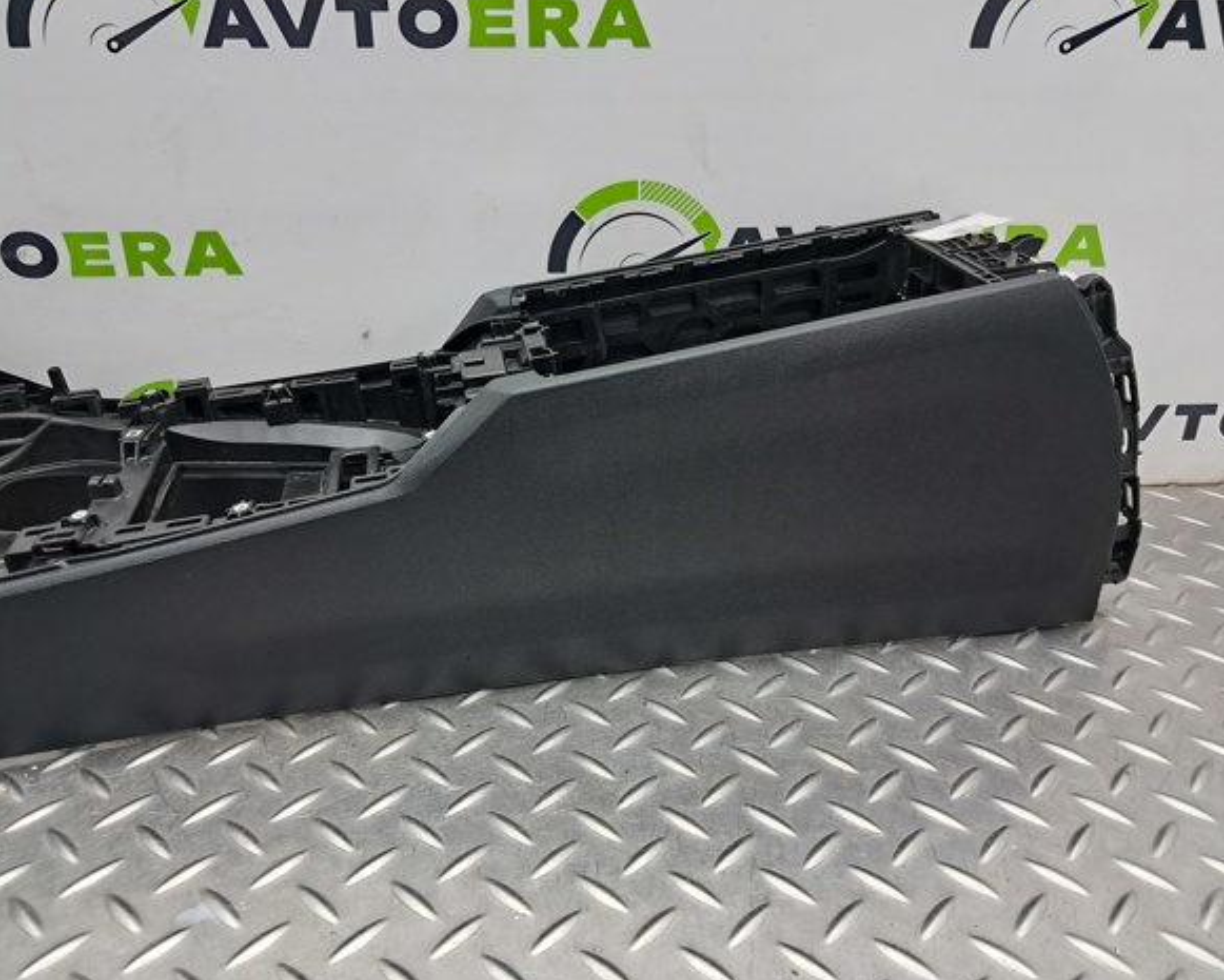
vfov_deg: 50.0
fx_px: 1051
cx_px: 605
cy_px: 484
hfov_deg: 60.4
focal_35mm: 29
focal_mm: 4
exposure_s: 1/60
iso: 200
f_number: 1.8
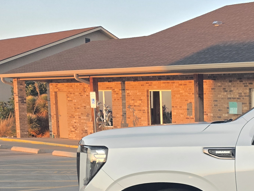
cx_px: 363
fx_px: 492
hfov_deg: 23.9
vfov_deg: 21.1
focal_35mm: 67
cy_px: 199
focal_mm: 5.4
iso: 100
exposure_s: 1/508
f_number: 1.8
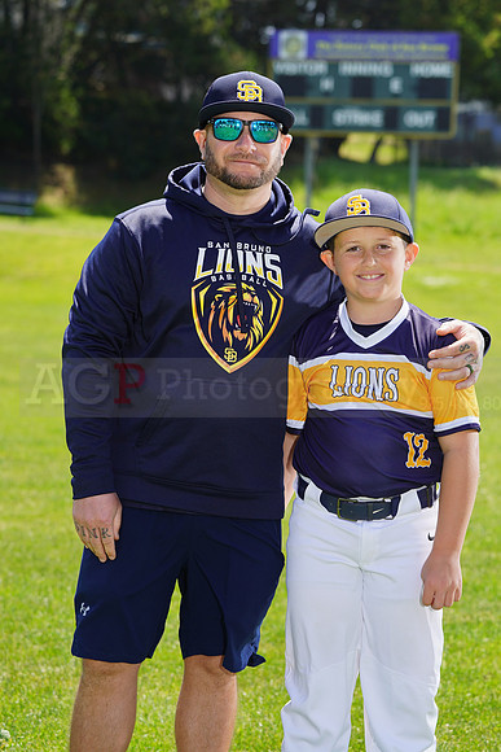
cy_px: 376
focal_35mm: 135
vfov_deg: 15.2
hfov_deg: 10.2
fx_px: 2816
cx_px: 250
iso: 100
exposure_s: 1/250
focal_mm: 135
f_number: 7.1
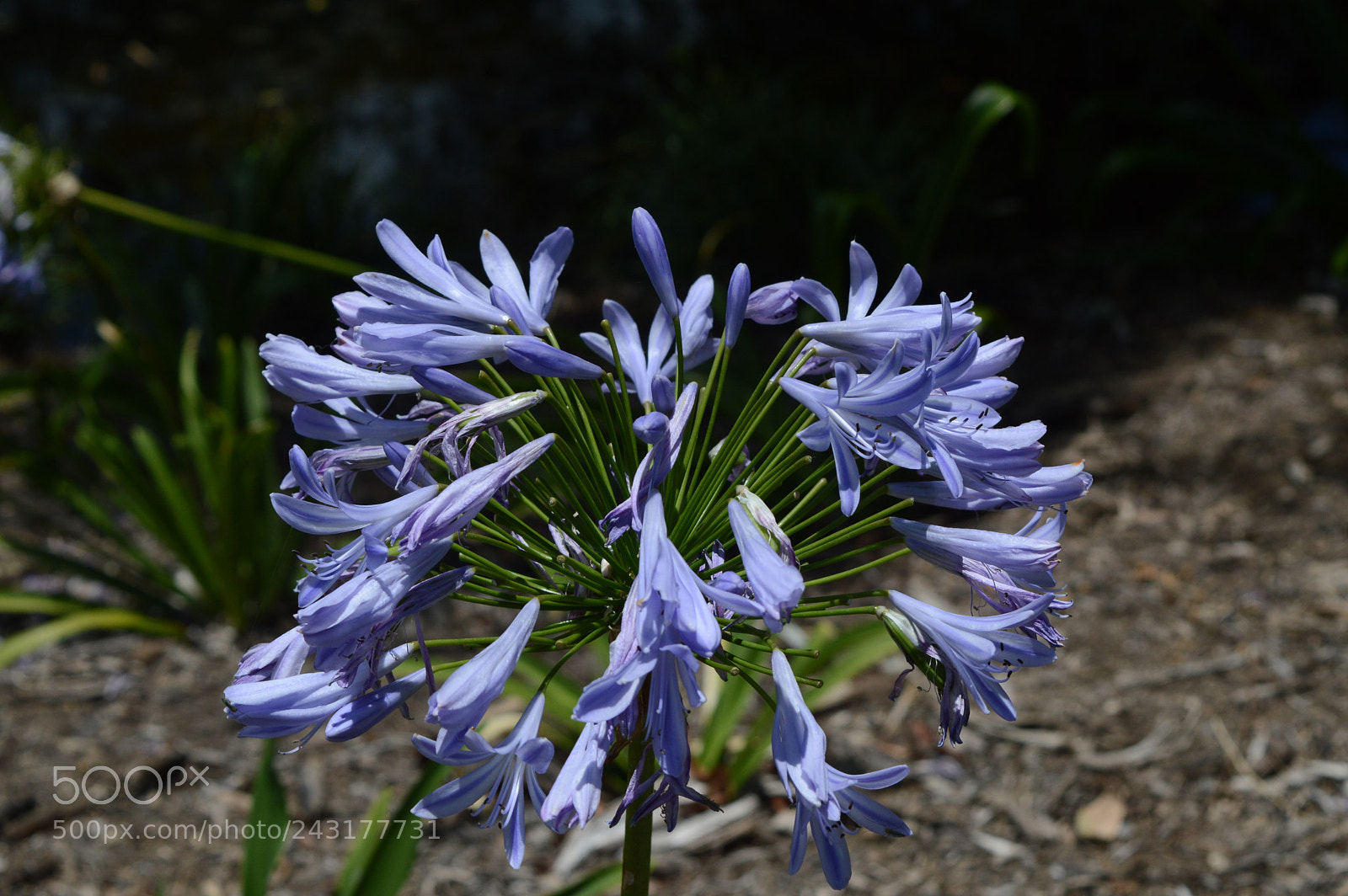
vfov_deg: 16.5
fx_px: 3087
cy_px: 448
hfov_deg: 24.6
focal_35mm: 82
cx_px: 674
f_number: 9
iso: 400
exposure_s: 1/2000
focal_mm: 55
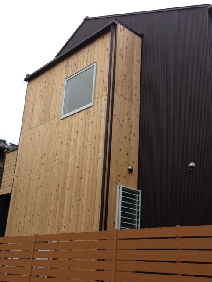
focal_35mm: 41
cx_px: 122
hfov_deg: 35.1
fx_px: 335
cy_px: 161
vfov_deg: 45.7
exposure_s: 1/1085
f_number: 2.4
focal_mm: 4.12
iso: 50
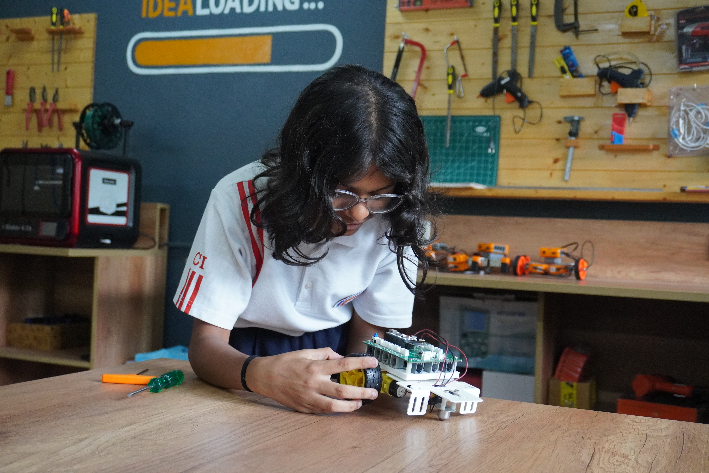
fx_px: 827
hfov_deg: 46.4
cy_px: 236
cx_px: 354
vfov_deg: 31.9
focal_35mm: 42
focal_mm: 28
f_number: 4.5
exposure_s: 1/160
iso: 2500
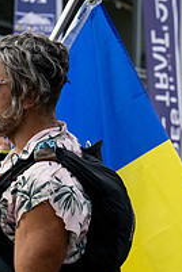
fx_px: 1190
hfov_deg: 8.7
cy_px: 181
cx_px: 58
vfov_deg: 13.1
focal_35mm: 157
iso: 400
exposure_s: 1/640
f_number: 5.6
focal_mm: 70
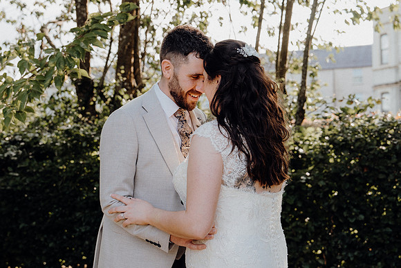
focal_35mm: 61
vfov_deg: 22.3
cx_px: 200
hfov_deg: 32.9
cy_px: 134
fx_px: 680
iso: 125
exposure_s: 1/250
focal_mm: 41
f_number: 3.5
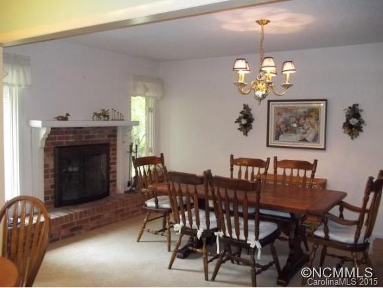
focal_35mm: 32
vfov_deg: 44.2
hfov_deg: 56.8
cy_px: 144
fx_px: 354
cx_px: 192
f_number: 2.9
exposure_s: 1/30
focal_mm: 5.7
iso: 250
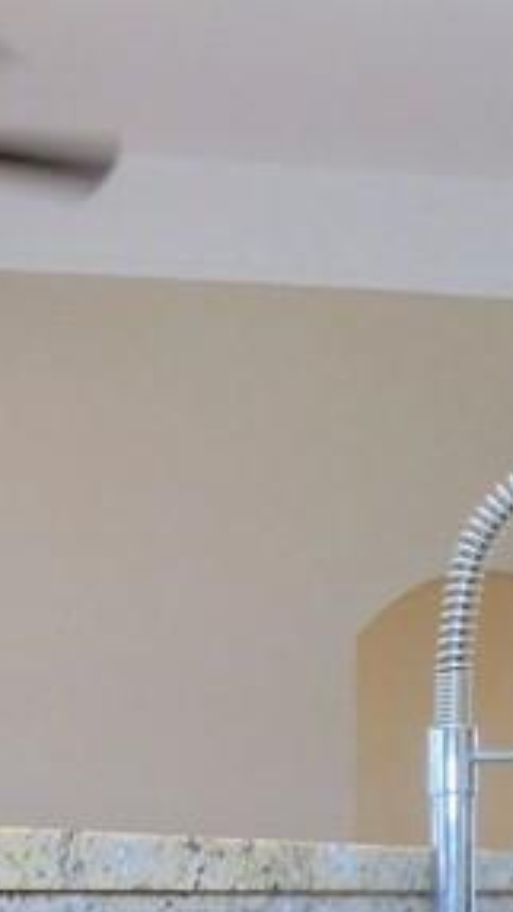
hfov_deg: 15.5
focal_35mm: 78
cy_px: 890
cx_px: 204
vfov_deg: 25.9
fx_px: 1885
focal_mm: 3.58
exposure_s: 1/40
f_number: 2.8
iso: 400
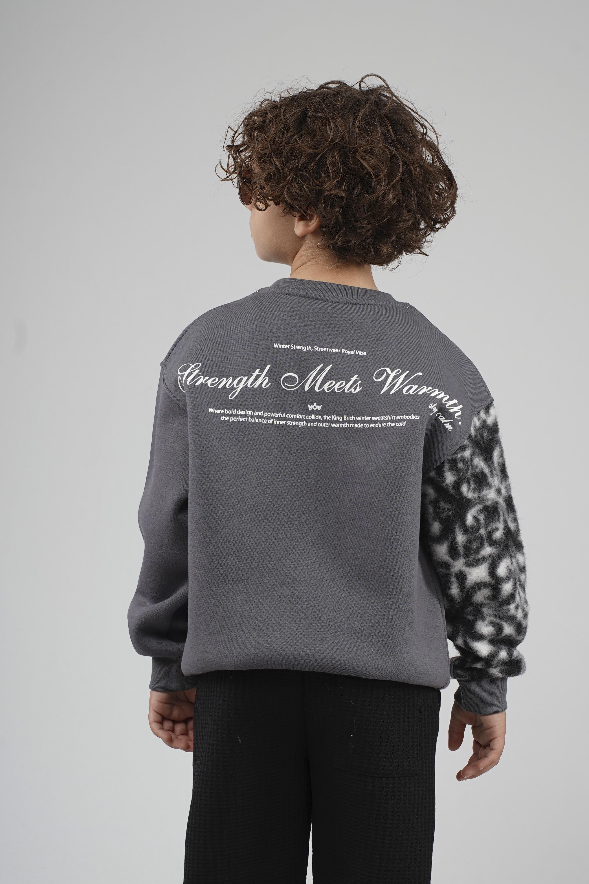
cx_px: 294
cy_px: 442
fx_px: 2601
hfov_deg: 12.9
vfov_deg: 19.3
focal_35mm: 106
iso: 80
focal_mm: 71
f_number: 5.6
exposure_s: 1/160
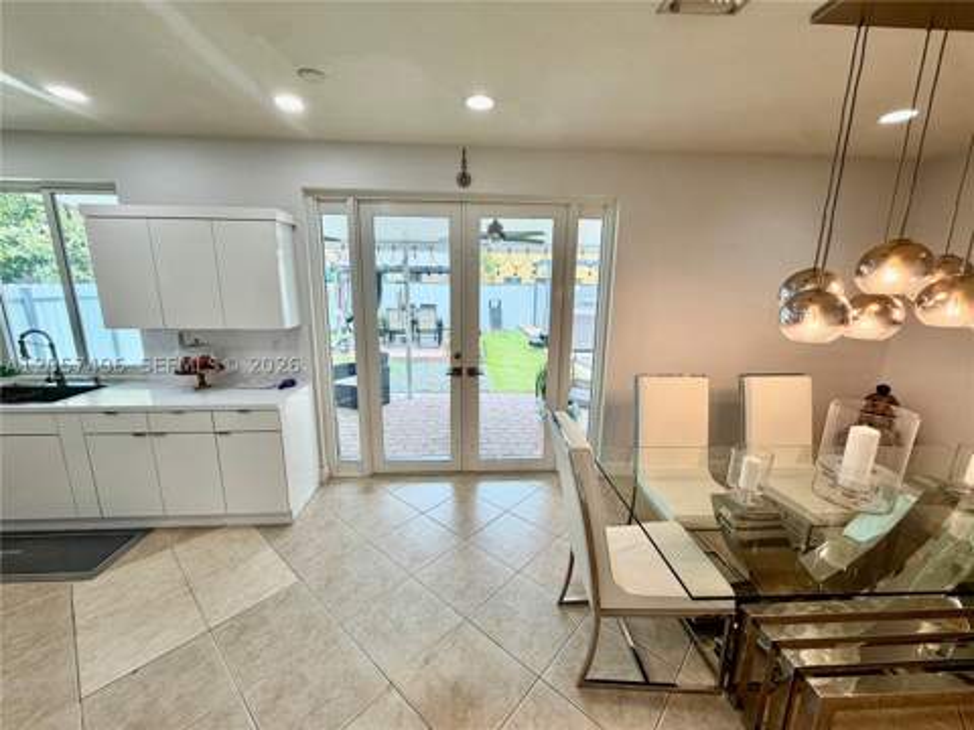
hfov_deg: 102.1
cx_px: 487
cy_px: 365
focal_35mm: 14
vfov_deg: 85.7
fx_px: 394
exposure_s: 1/120
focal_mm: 2.22
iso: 50
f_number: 2.2
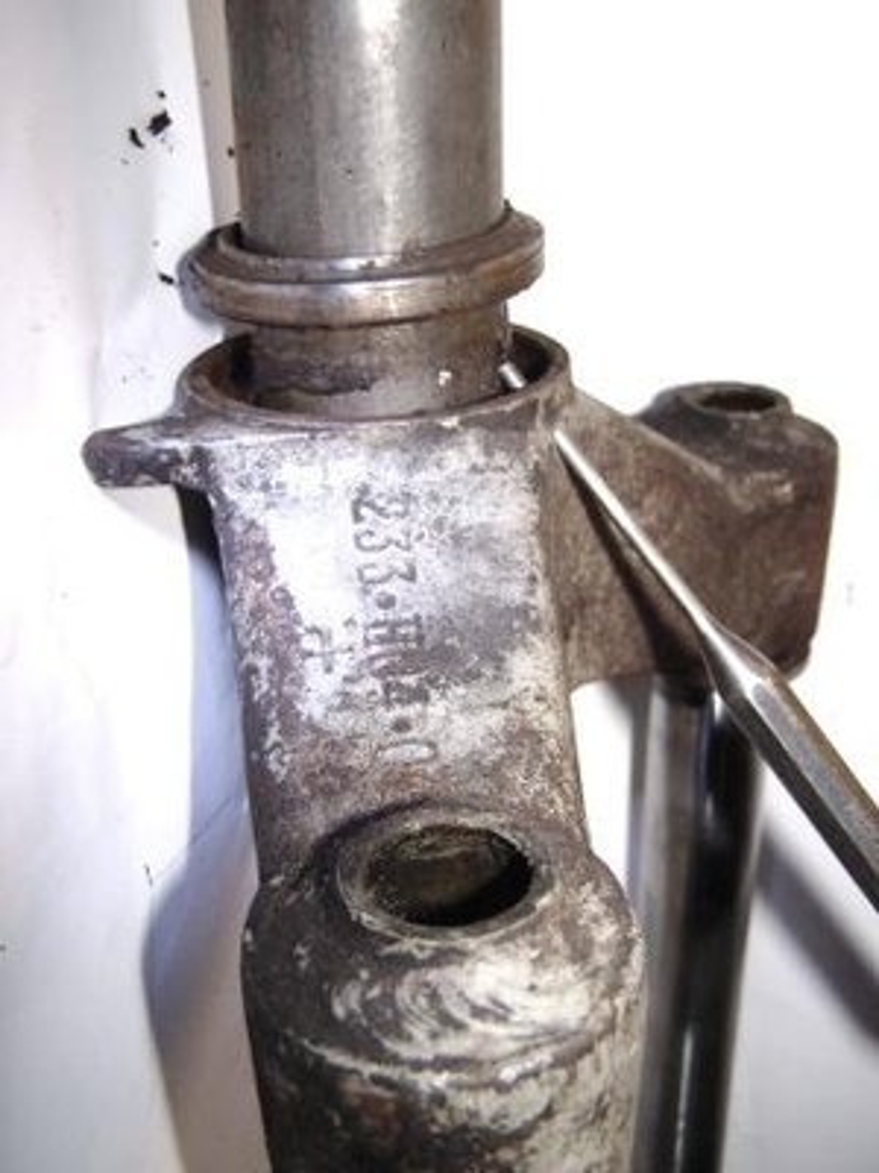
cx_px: 440
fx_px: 1287
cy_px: 586
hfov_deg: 37.7
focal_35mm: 38
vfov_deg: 49.0
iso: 80
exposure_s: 1/60
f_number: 2.8
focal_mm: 6.3
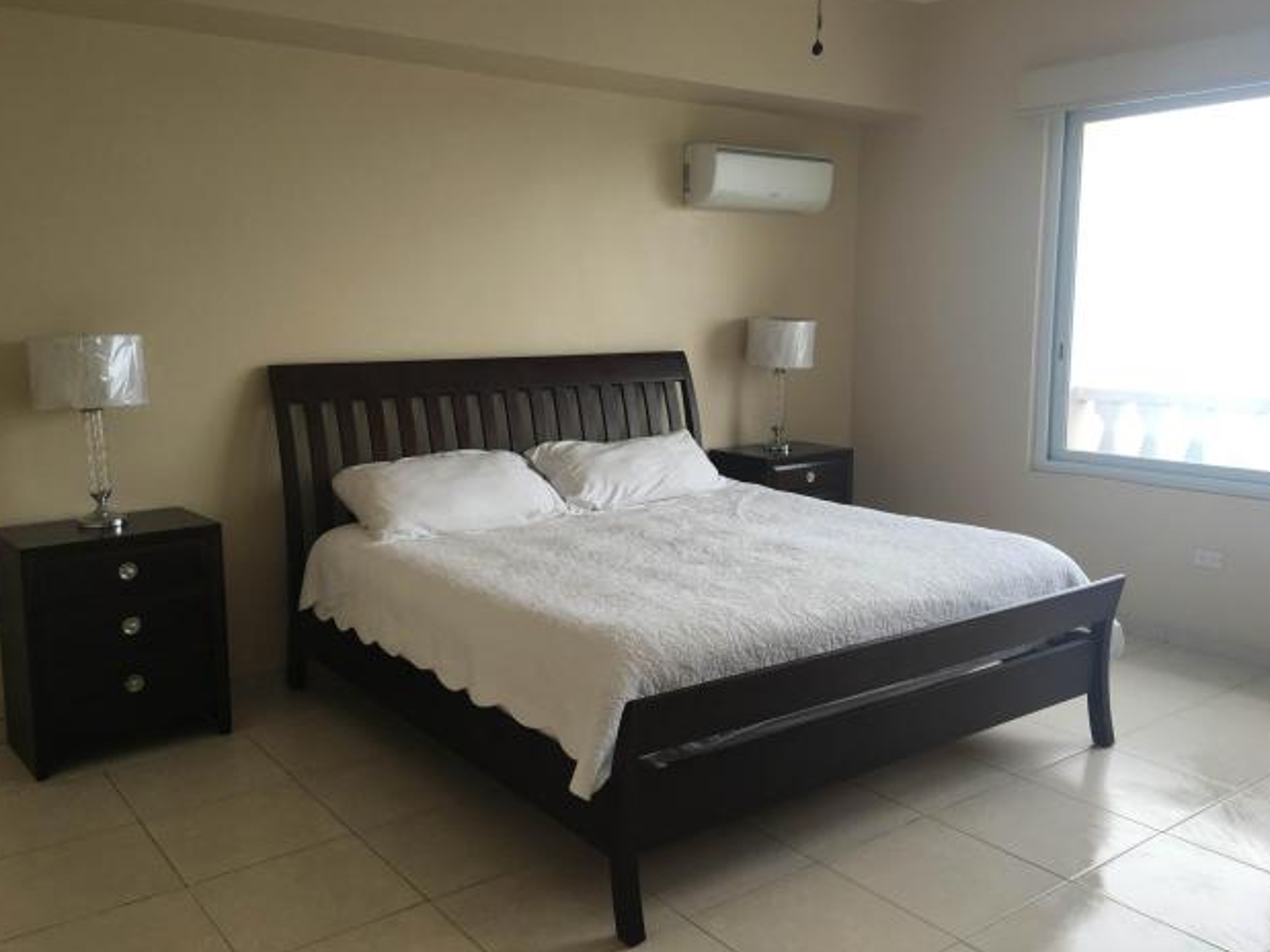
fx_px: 1100
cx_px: 628
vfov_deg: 46.8
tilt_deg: -8.0
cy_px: 464
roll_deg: +0.3
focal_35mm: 30
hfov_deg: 60.0
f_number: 2.2
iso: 25
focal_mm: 4.15
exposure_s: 1/120
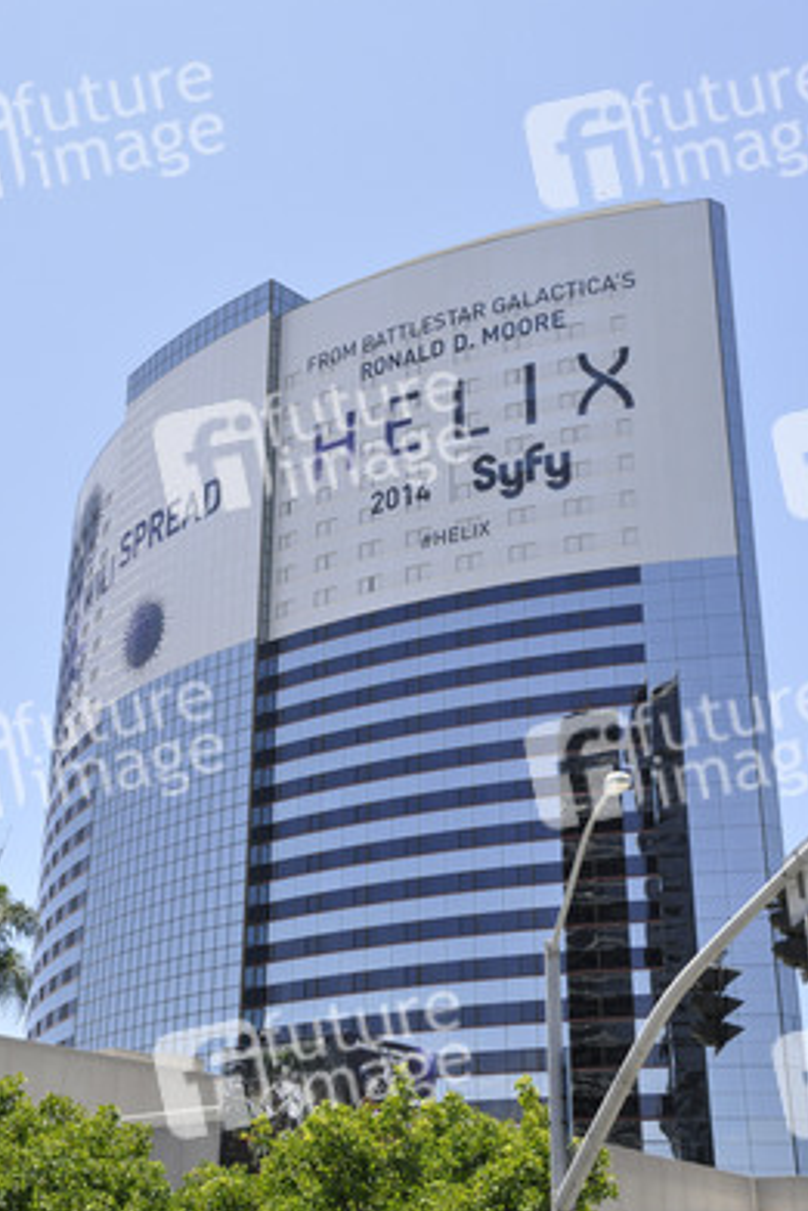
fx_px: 1547
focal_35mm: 46
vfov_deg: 42.7
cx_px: 404
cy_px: 601
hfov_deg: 29.3
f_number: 11
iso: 800
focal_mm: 30
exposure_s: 1/500
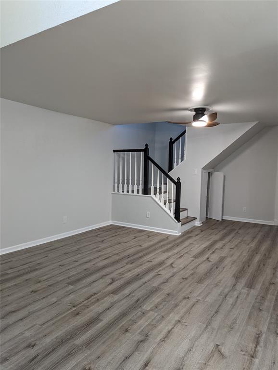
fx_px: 256
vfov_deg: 71.5
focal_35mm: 24
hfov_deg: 56.9
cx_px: 139
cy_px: 185
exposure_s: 1/60
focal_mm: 6.81
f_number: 1.85
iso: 252
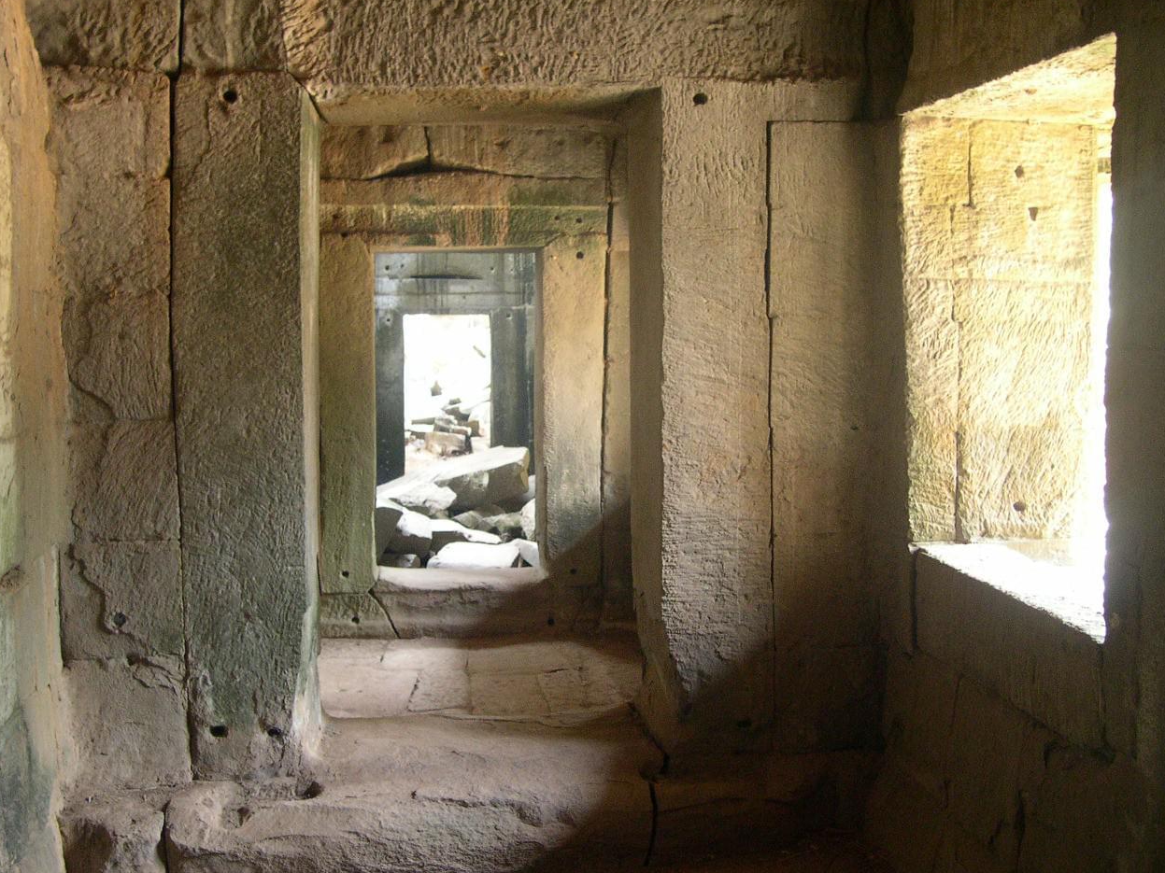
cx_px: 589
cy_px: 440
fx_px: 1312
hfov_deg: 47.9
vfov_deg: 36.8
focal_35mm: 39
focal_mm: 8
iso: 400
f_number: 2.8
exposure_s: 1/30
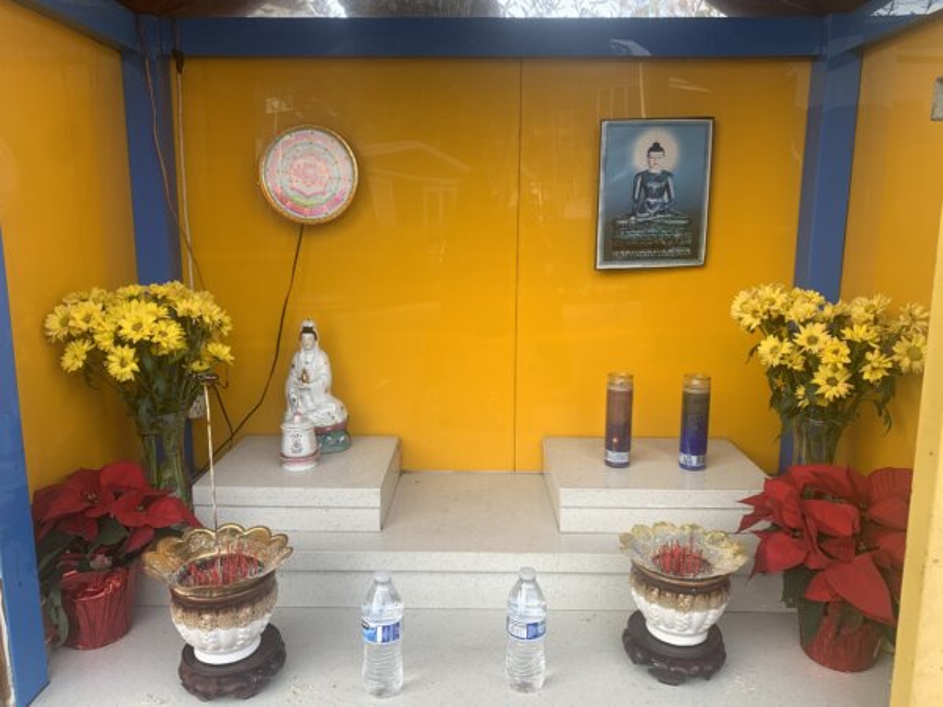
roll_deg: +0.1
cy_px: 354
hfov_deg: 67.3
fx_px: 708
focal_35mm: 26
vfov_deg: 53.1
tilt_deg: -10.0
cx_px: 472
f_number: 1.8
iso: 25
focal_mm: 4.25
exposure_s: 1/241
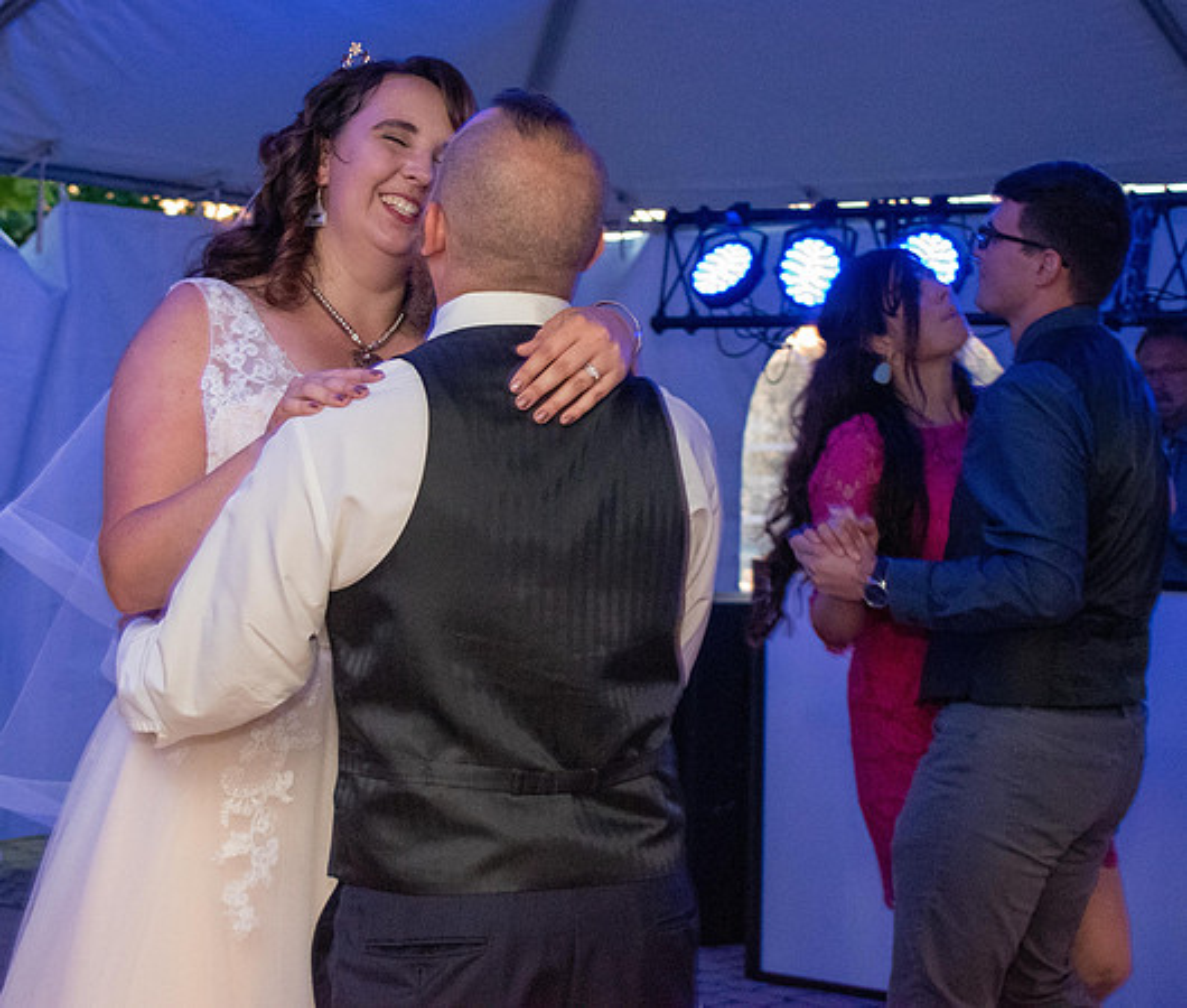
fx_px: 2839
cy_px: 410
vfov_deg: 20.1
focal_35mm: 79
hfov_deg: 23.5
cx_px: 407
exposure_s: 1/60
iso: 4500
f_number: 4.8
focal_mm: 38
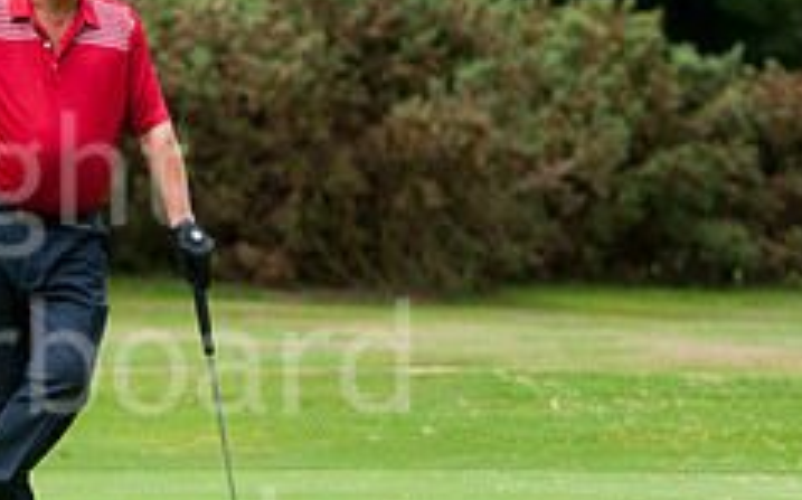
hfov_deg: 6.5
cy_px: 389
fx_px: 7033
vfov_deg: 4.1
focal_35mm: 322
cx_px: -13
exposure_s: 1/1000
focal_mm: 130
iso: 400
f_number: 5
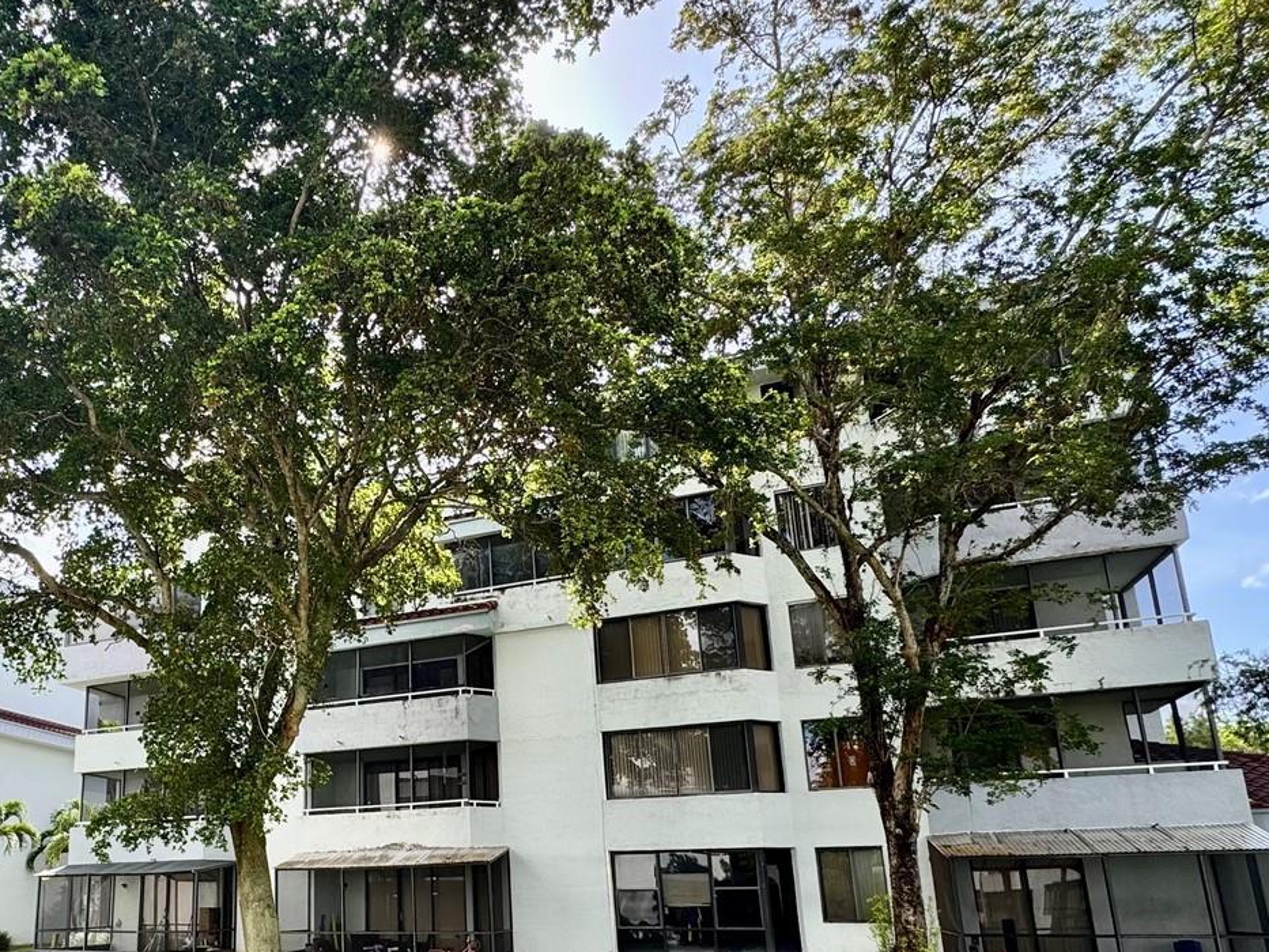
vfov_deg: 54.0
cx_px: 354
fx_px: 880
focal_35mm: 24
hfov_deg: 68.0
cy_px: 722
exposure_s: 1/312
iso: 40
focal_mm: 2.22
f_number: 2.2
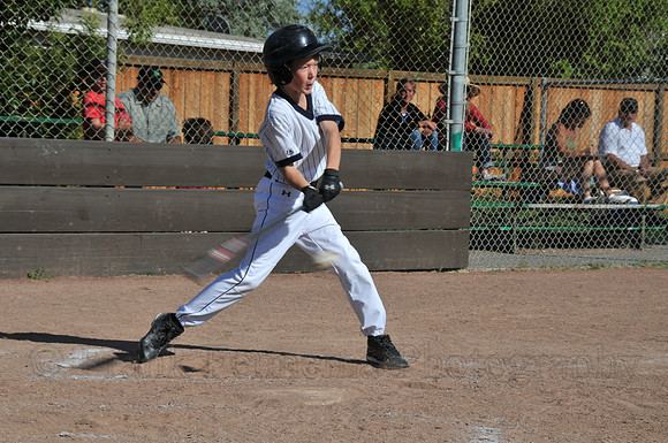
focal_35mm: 105
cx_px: 334
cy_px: 222
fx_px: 1946
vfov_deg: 13.0
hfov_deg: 19.5
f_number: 11
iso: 200
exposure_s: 1/250
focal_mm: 70
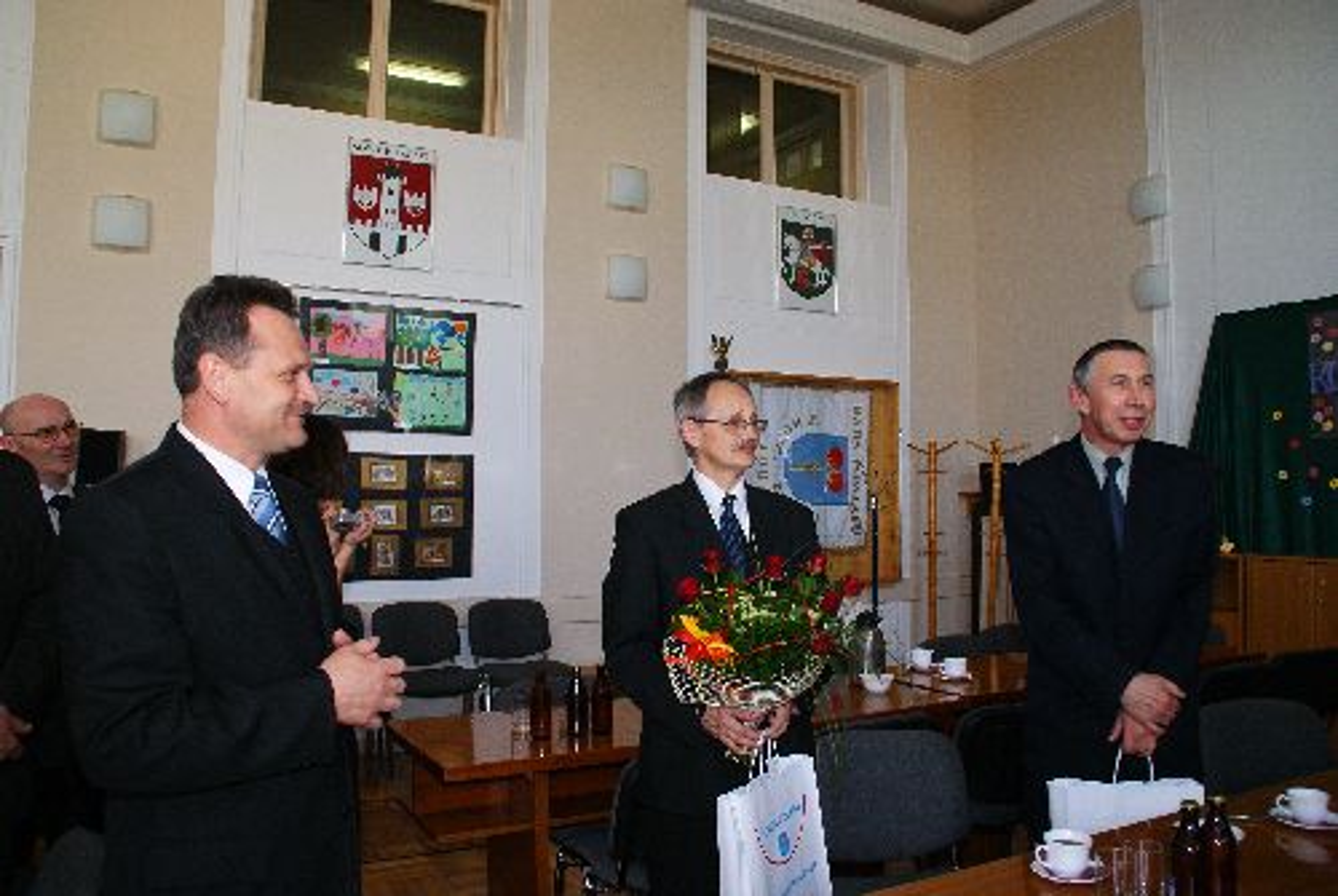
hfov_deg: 67.3
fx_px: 1005
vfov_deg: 48.1
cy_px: 448
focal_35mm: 27
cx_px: 669
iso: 400
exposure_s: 1/60
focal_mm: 18
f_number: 5.6
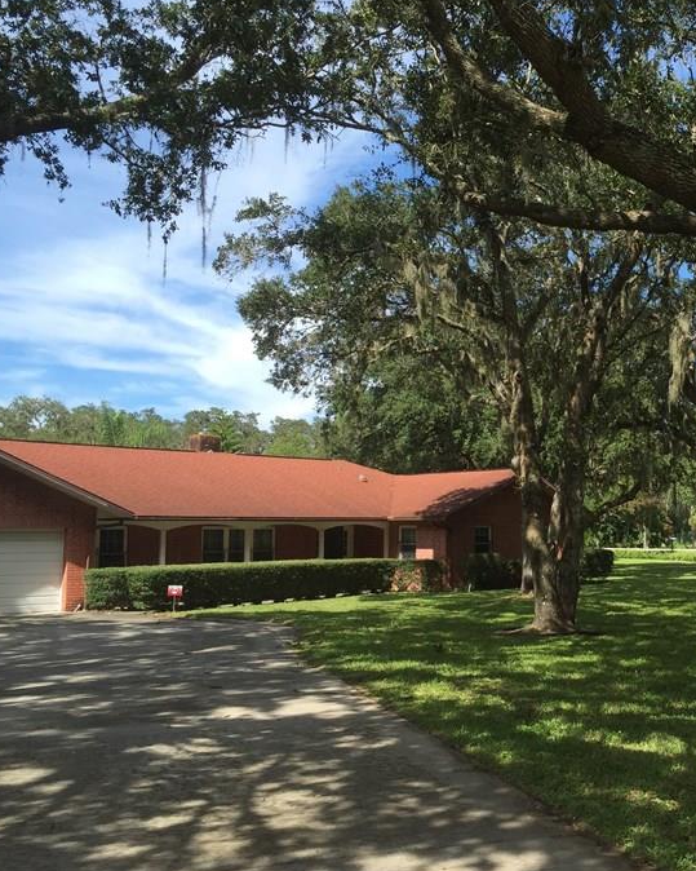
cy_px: 423
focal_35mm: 43
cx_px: 584
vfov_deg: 42.9
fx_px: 1107
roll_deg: -1.1
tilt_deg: +6.9
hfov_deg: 33.6
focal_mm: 4.15
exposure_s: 1/1068
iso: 32
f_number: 2.2
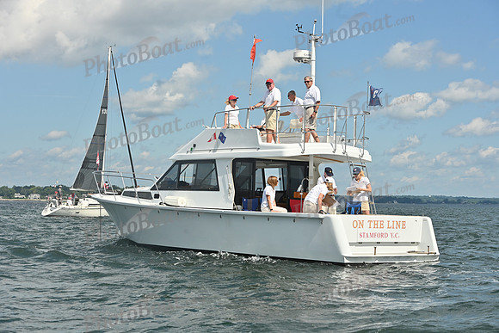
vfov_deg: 19.5
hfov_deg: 28.8
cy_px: 166
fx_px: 970
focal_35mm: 70
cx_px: 250
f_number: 7.1
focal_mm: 70
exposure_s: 1/1600
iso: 250
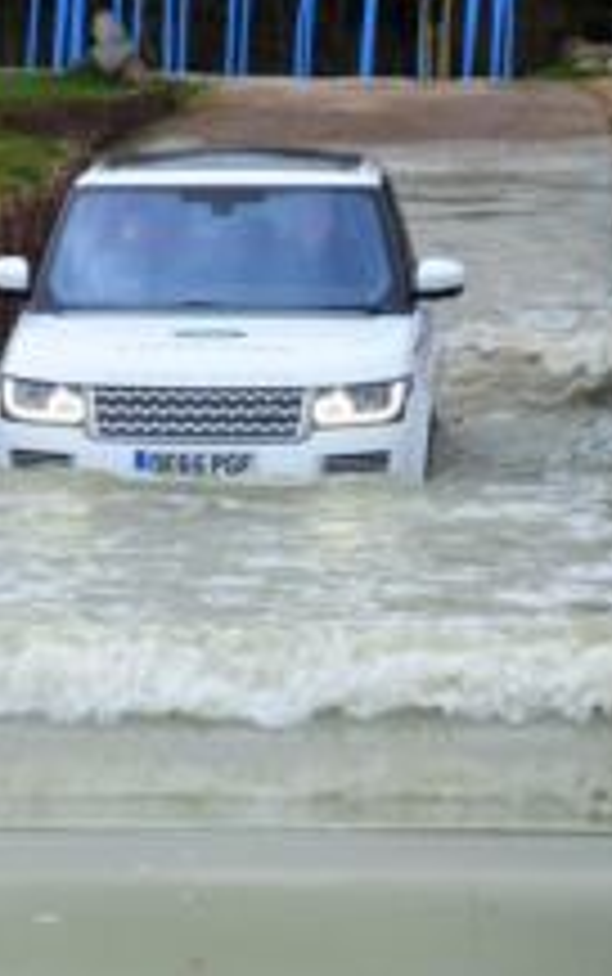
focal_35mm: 198
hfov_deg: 6.6
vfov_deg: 10.6
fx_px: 5273
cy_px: 758
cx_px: 212
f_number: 13
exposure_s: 1/30
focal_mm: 44
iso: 200
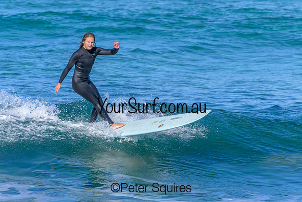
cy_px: 101
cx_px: 151
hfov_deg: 2.7
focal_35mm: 750
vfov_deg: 1.8
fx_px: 6293
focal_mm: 750
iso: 1000
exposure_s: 1/2000
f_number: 11
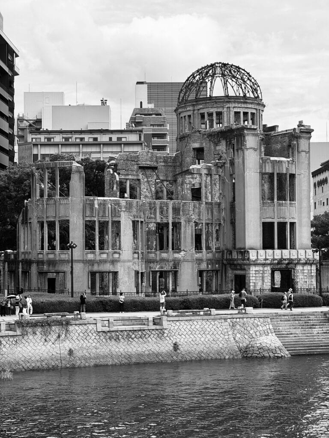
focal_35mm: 77
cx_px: 164
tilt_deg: +2.4
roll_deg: +0.9
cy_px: 219
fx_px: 976
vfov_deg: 25.3
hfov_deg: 19.1
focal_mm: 9
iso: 25
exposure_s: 1/467
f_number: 2.8
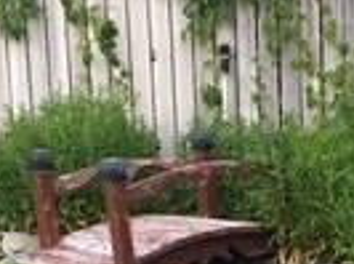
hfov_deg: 14.0
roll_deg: +1.9
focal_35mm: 140
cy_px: 488
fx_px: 1428
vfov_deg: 9.9
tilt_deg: -16.4
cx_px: 335
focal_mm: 4.15
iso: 25
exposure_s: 1/30
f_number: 2.2
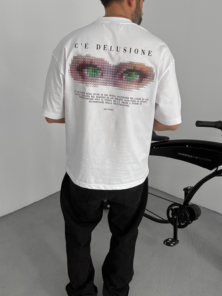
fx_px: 257
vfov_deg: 60.0
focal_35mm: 30
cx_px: 111
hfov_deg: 46.8
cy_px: 148
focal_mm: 2.69
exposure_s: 1/60
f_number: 1.9
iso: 125
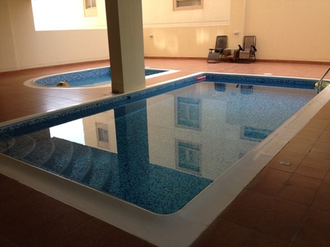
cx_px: 165
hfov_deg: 52.6
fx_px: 334
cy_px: 124
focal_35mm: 35
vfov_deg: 40.7
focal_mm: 4.28
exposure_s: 1/251
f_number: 2.4
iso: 50
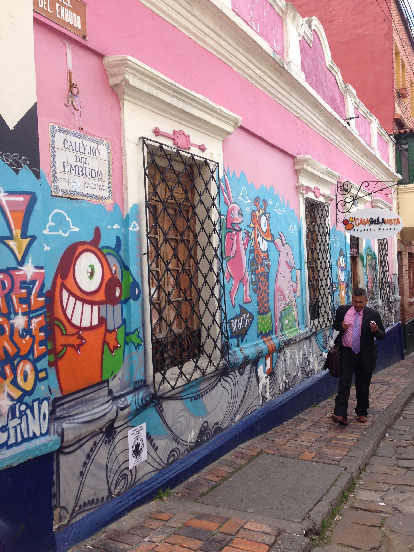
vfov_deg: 54.0
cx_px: 203
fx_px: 542
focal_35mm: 34
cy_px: 275
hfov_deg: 41.8
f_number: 2.4
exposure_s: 1/723
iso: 50
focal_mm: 4.12
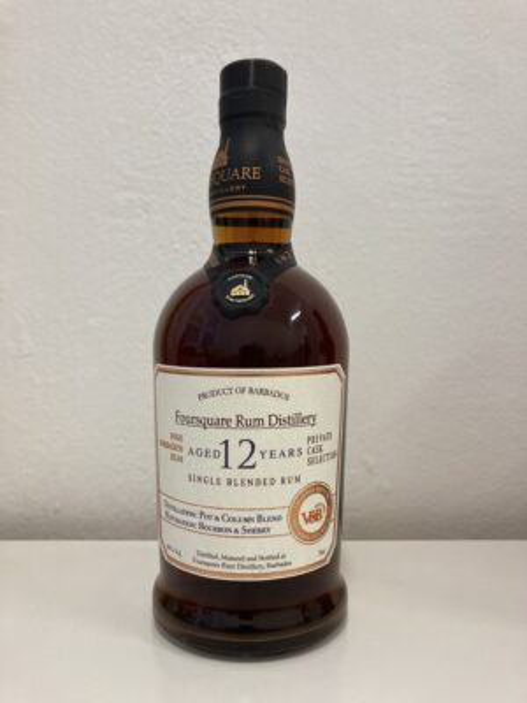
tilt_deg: -0.5
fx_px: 568
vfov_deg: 63.4
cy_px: 352
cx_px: 264
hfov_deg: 49.7
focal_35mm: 28
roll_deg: +0.5
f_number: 1.8
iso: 80
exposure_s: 1/50
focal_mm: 3.99
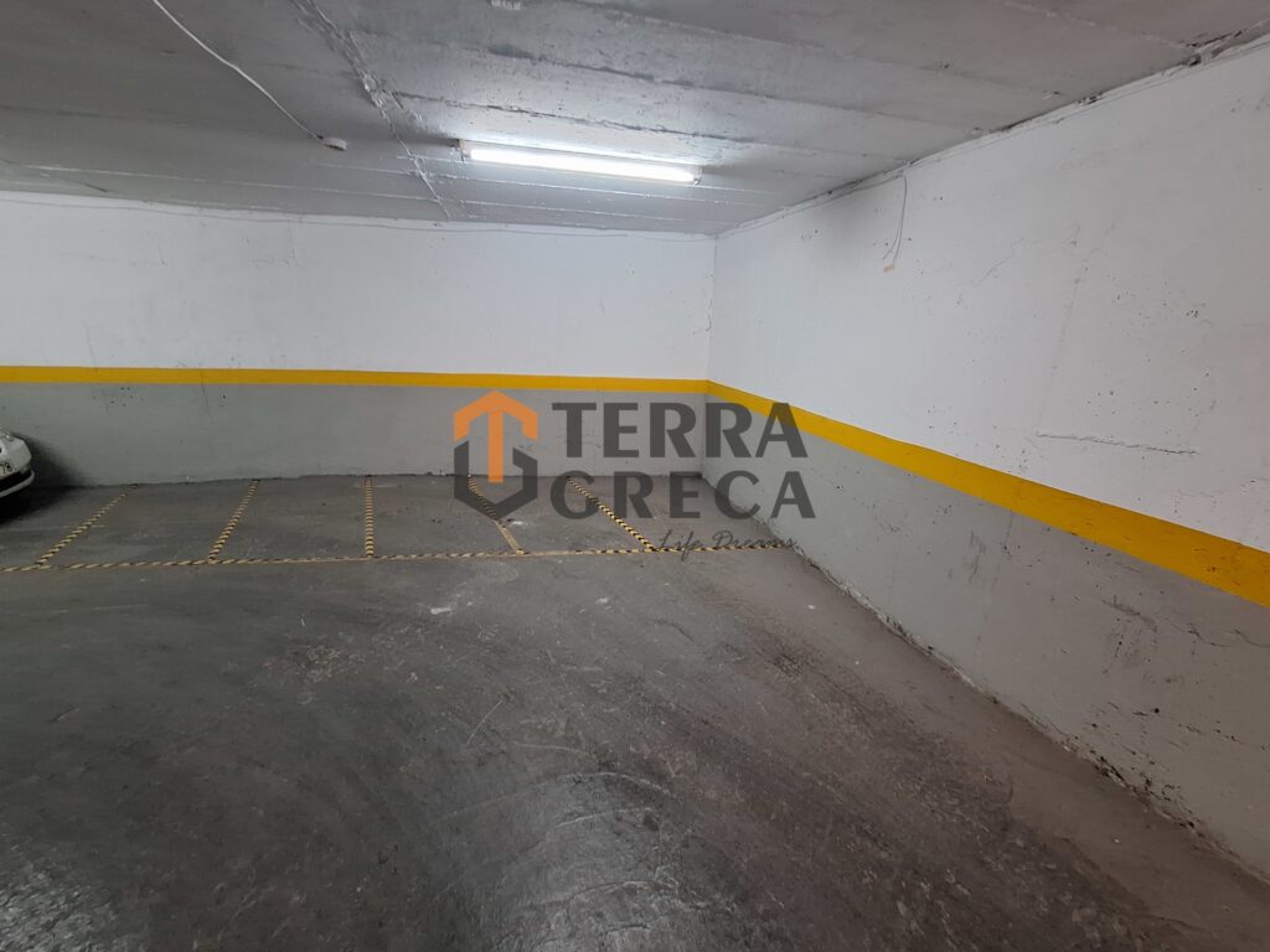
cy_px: 476
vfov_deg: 89.9
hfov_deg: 106.2
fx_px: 477
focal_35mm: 13
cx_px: 635
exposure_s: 1/25
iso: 250
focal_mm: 1.74
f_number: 2.2
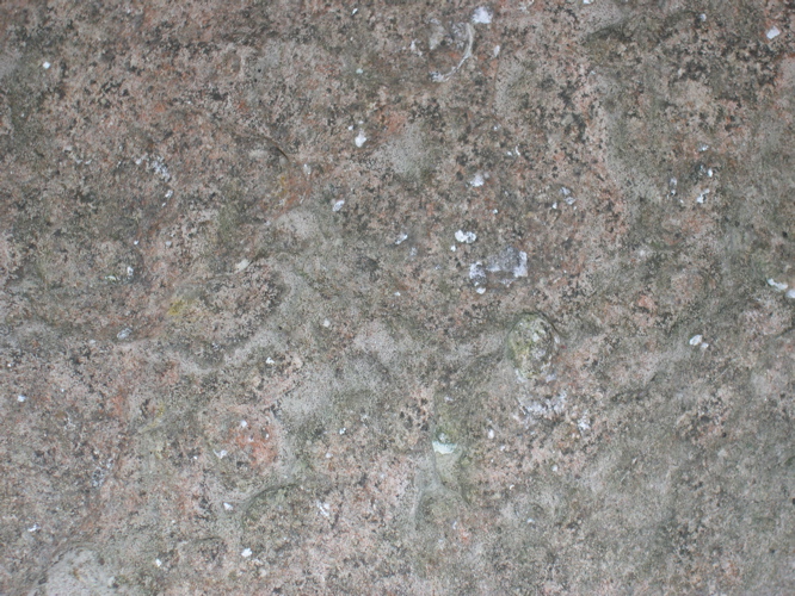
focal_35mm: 114
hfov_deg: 17.3
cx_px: 398
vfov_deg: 13.0
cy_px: 298
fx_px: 2619
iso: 100
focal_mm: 24
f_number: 4.9
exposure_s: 1/60
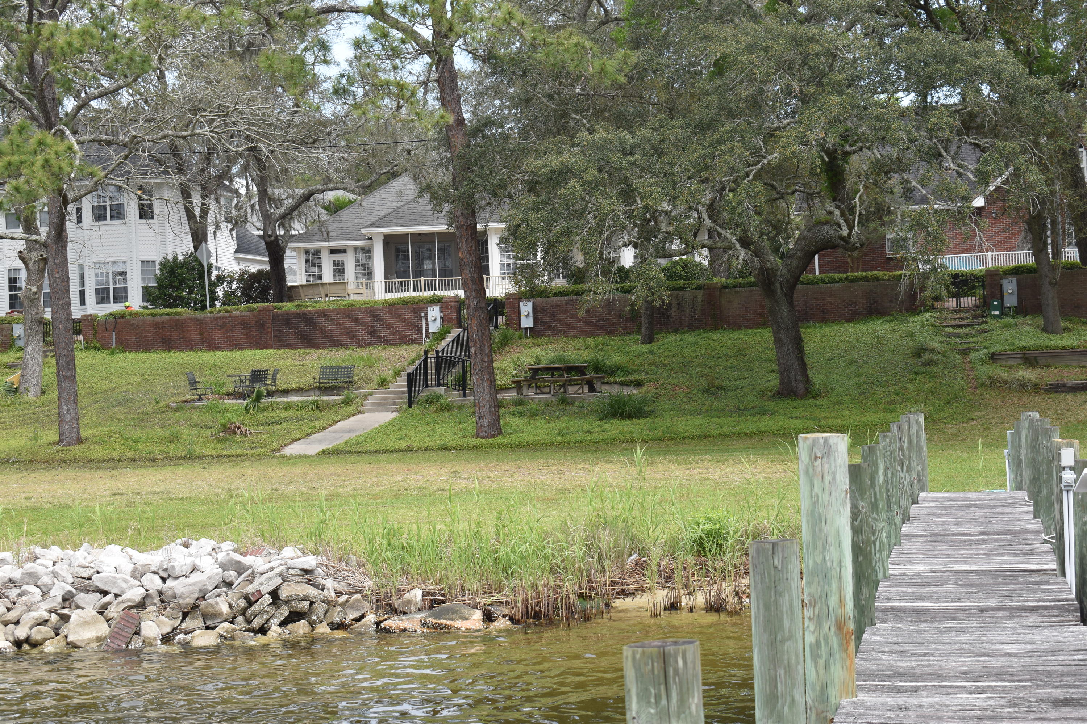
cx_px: 544
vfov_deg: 20.2
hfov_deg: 29.9
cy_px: 362
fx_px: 2038
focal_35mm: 68
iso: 200
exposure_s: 1/250
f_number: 8
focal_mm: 45
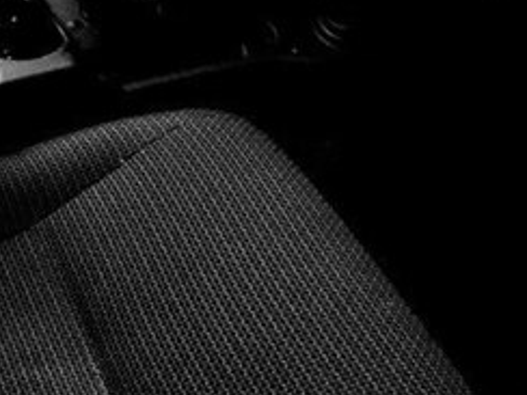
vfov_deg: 18.7
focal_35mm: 73
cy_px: -120
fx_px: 1111
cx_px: 2
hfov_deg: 25.4
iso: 800
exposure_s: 1/10
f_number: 1.9
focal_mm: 3.6
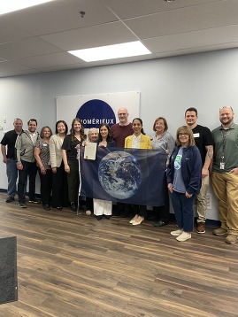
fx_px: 238
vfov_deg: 67.3
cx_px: 119
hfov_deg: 53.1
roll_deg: -0.2
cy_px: 158
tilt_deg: -5.5
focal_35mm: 26
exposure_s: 1/60
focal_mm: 4.2
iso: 80
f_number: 1.6
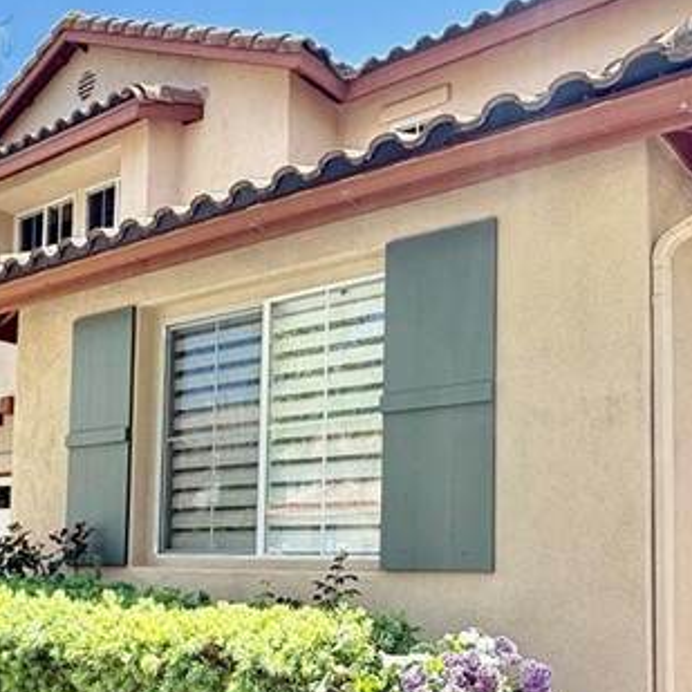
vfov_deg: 39.9
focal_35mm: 41
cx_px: 372
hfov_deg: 40.9
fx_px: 927
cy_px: 511
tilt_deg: +3.5
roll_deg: -1.0
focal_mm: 2.22
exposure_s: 1/344
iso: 64
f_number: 2.2
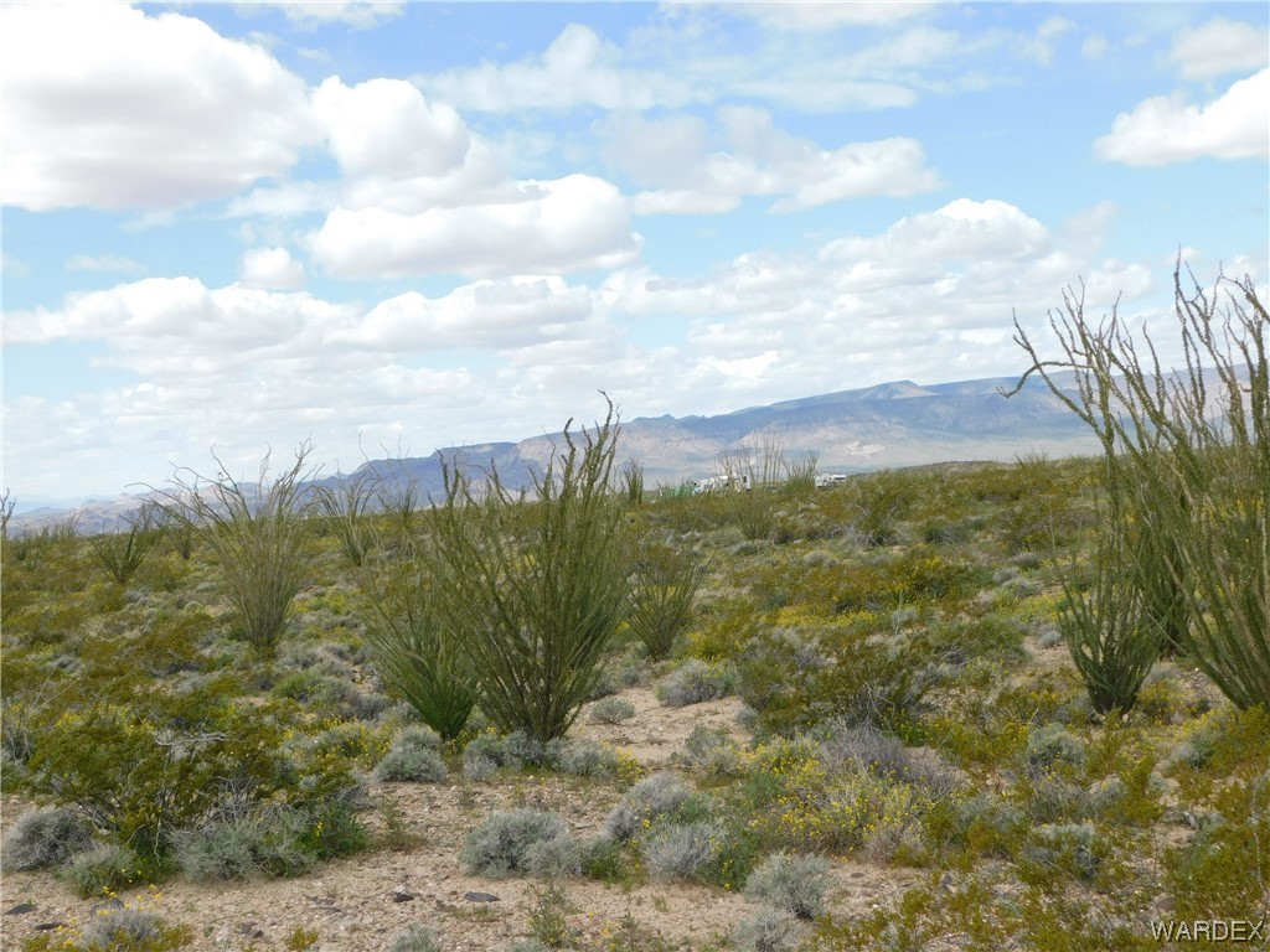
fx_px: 1651
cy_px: 476
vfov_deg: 32.2
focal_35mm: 45
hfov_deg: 42.1
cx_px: 635
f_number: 3.7
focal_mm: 8
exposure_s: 1/1000
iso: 125
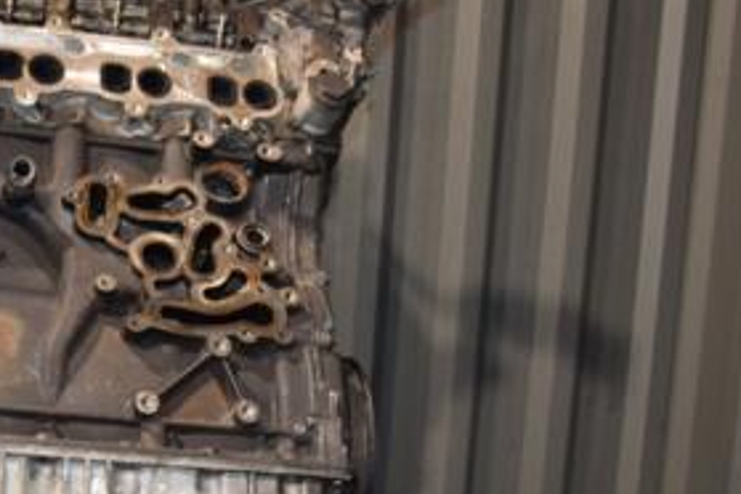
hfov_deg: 27.5
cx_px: 88
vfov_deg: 19.0
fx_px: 1461
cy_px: 396
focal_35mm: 71
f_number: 5
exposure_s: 1/60
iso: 800
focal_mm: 22
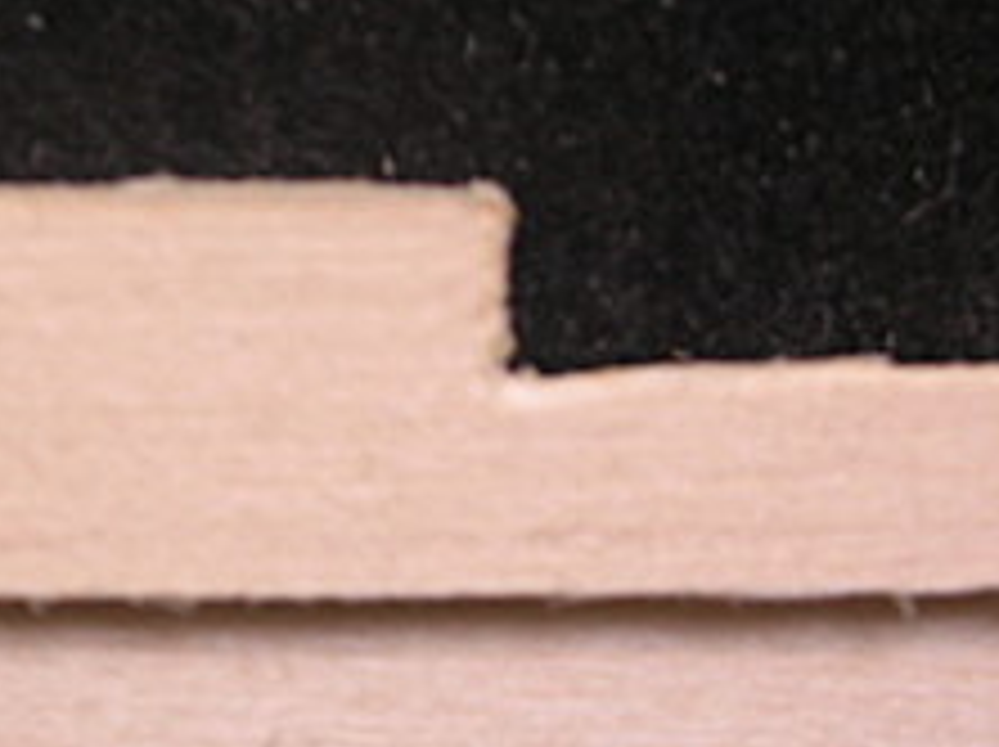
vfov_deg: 15.2
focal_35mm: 97
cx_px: 52
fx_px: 2796
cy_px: 313
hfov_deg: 19.8
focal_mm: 5.8
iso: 50
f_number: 3
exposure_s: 1/12
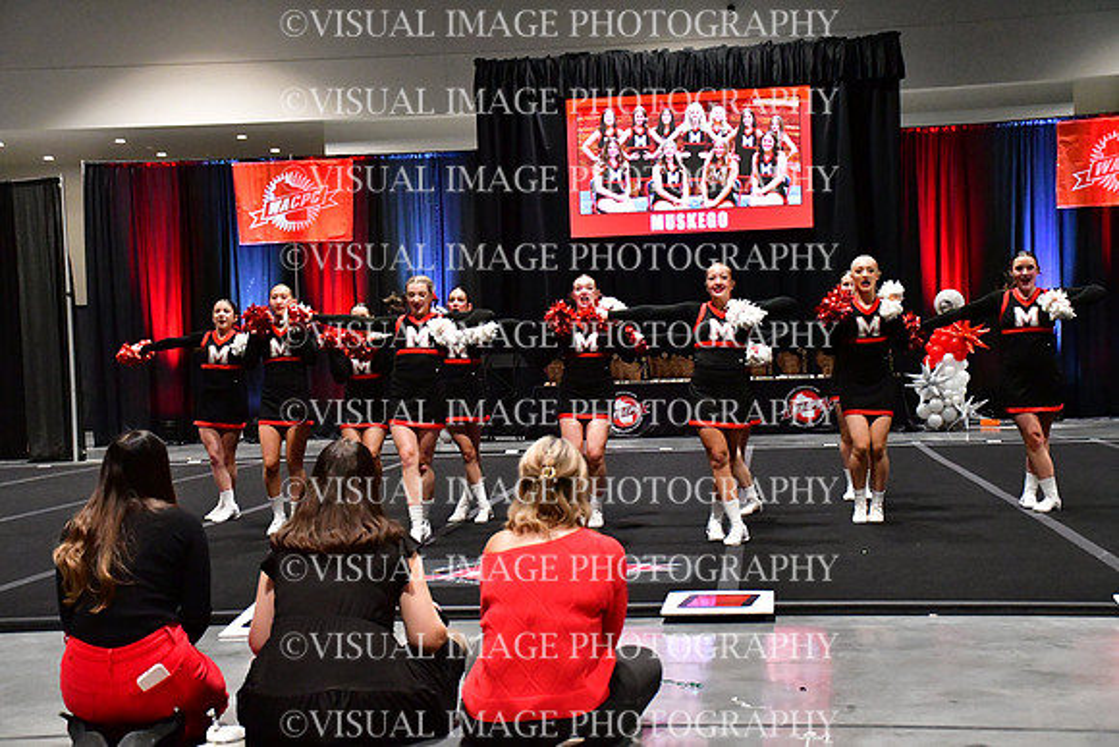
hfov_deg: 35.0
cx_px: 560
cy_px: 374
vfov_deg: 23.8
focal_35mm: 57
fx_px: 1772
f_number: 4.2
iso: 5600
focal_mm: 38
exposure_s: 1/400
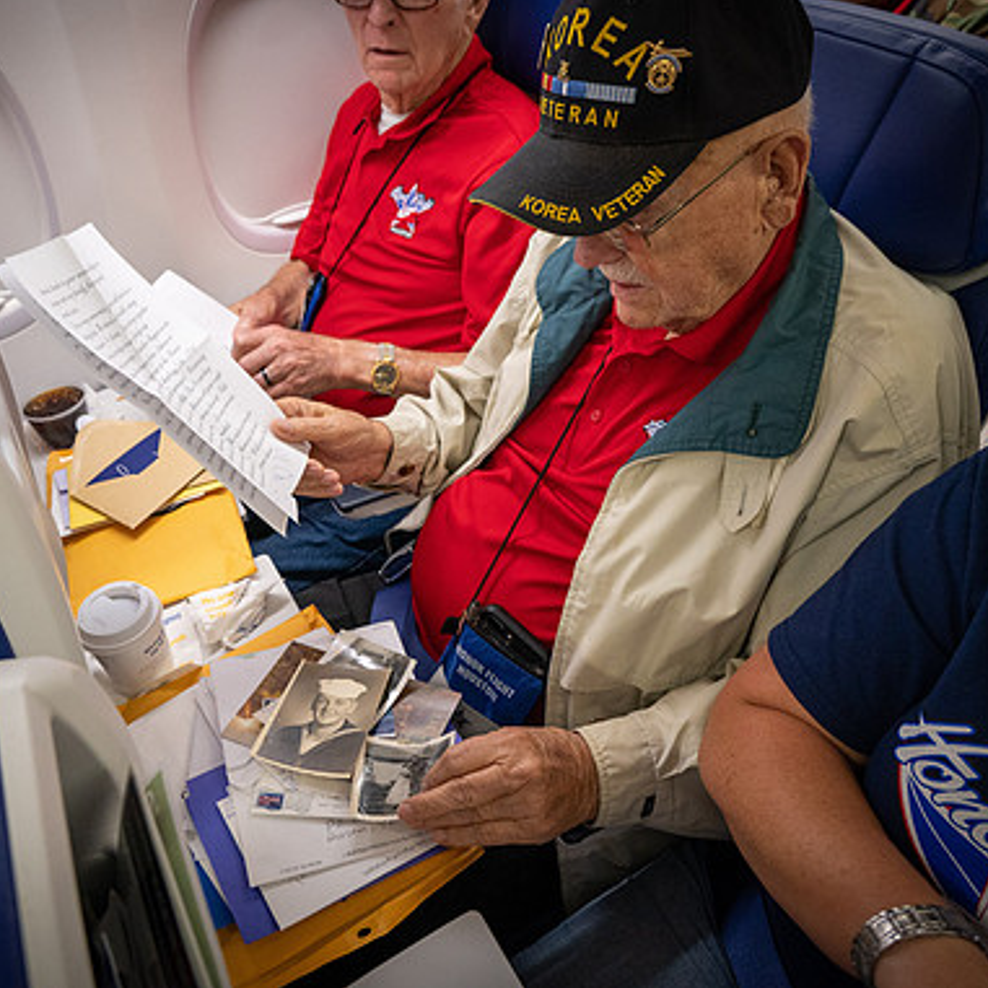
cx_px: 410
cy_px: 490
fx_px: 1001
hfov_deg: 52.3
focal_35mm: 31
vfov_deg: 52.5
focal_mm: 24
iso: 5600
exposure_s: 1/60
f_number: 6.3
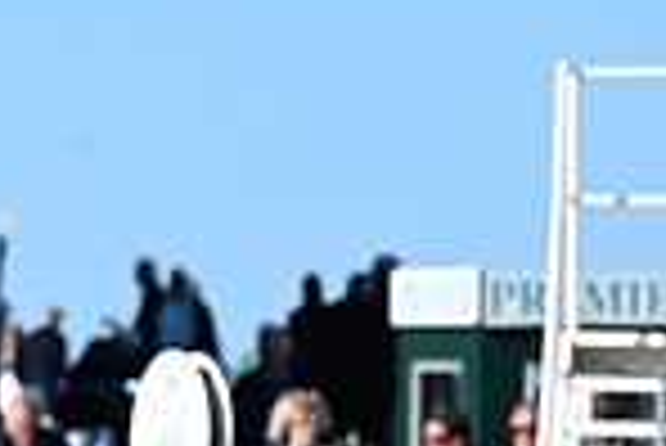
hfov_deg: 3.2
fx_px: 12000
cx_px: -616
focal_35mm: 648
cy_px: 746
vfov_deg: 2.1
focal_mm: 165
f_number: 5.6
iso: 400
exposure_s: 1/2000
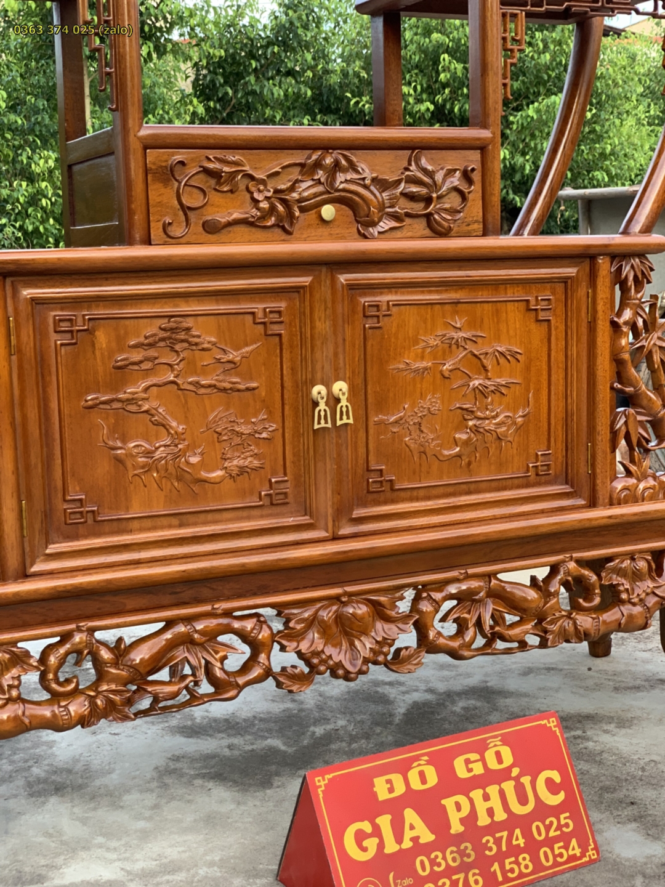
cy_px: 444
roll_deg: +2.4
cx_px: 332
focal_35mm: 52
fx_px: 1332
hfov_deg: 28.0
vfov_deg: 36.8
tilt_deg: -7.5
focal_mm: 6
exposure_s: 1/87
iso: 125
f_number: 2.4
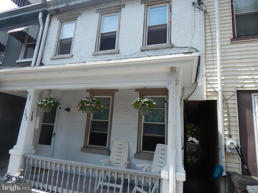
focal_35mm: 22
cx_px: 129
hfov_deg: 76.4
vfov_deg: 61.1
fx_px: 164
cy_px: 96
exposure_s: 1/1000
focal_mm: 4
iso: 125
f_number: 3
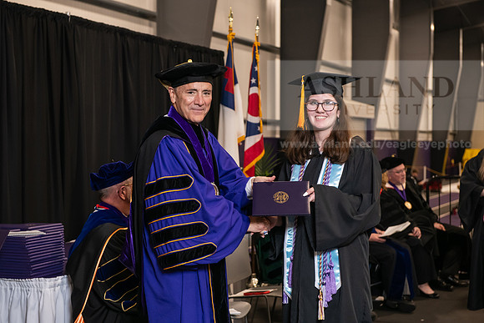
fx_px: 941
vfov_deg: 19.5
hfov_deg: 28.8
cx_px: 242
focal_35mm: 70
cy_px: 162
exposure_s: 1/125
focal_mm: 70
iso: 1600
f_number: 5
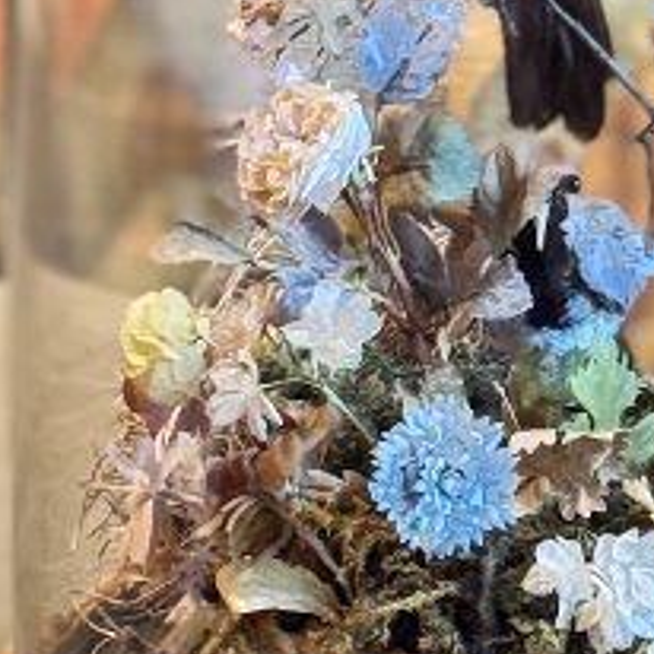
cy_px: -644
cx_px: 651
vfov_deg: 6.9
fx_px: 5280
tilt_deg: -5.3
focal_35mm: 247
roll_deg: -0.4
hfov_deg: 7.1
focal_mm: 6.76
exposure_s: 1/50
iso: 200
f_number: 1.78
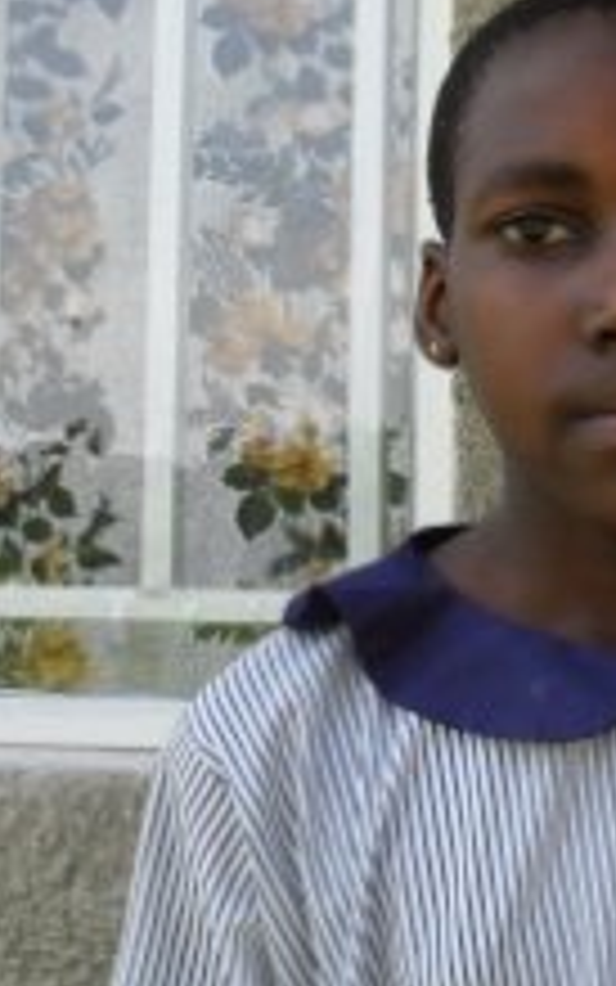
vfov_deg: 27.1
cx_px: 710
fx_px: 2040
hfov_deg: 16.5
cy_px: 450
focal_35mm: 76
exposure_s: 1/250
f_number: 3.2
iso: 100
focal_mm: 6.3
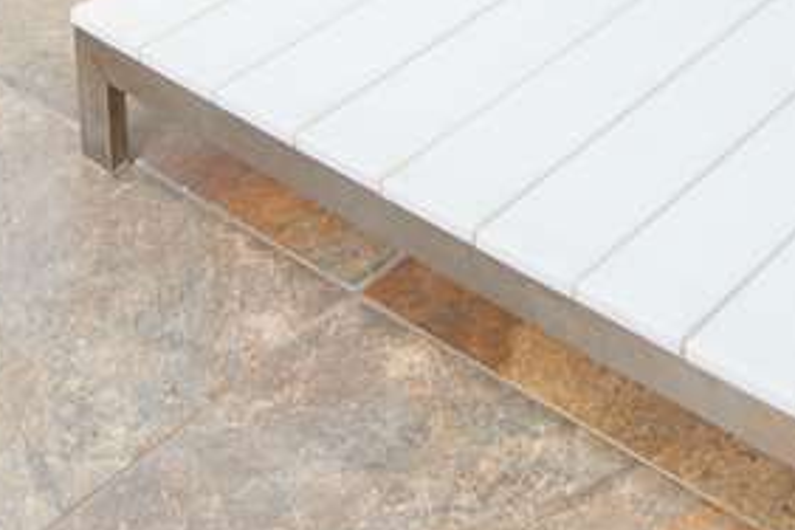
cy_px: -781
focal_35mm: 85
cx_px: 764
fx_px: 1877
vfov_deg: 12.3
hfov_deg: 23.1
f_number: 5.6
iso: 200
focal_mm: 16
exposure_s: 1/60
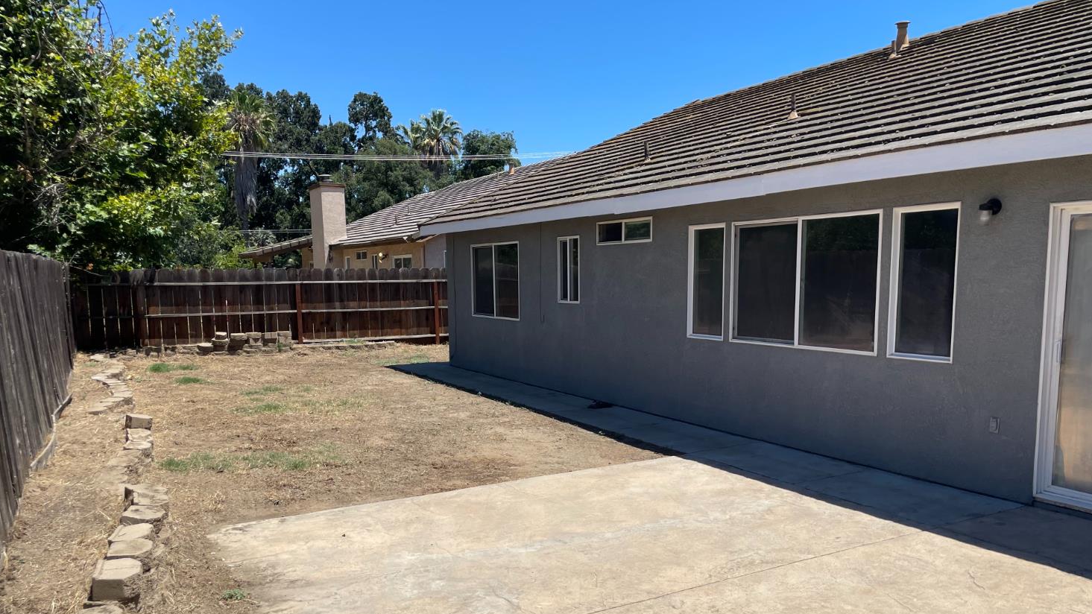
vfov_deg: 39.8
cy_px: 395
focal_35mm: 29
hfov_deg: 66.1
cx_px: 535
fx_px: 840
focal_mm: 4.2
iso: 32
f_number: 1.6
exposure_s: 1/4651
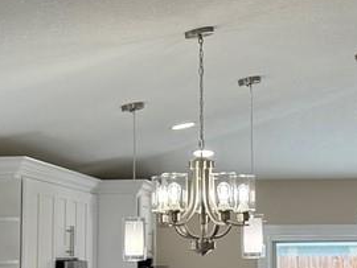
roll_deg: +0.7
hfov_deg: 13.9
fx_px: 1466
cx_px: 227
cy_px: 34
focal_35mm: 142
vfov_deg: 10.4
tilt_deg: +8.0
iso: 80
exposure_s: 1/214
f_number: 1.78
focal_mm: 6.76
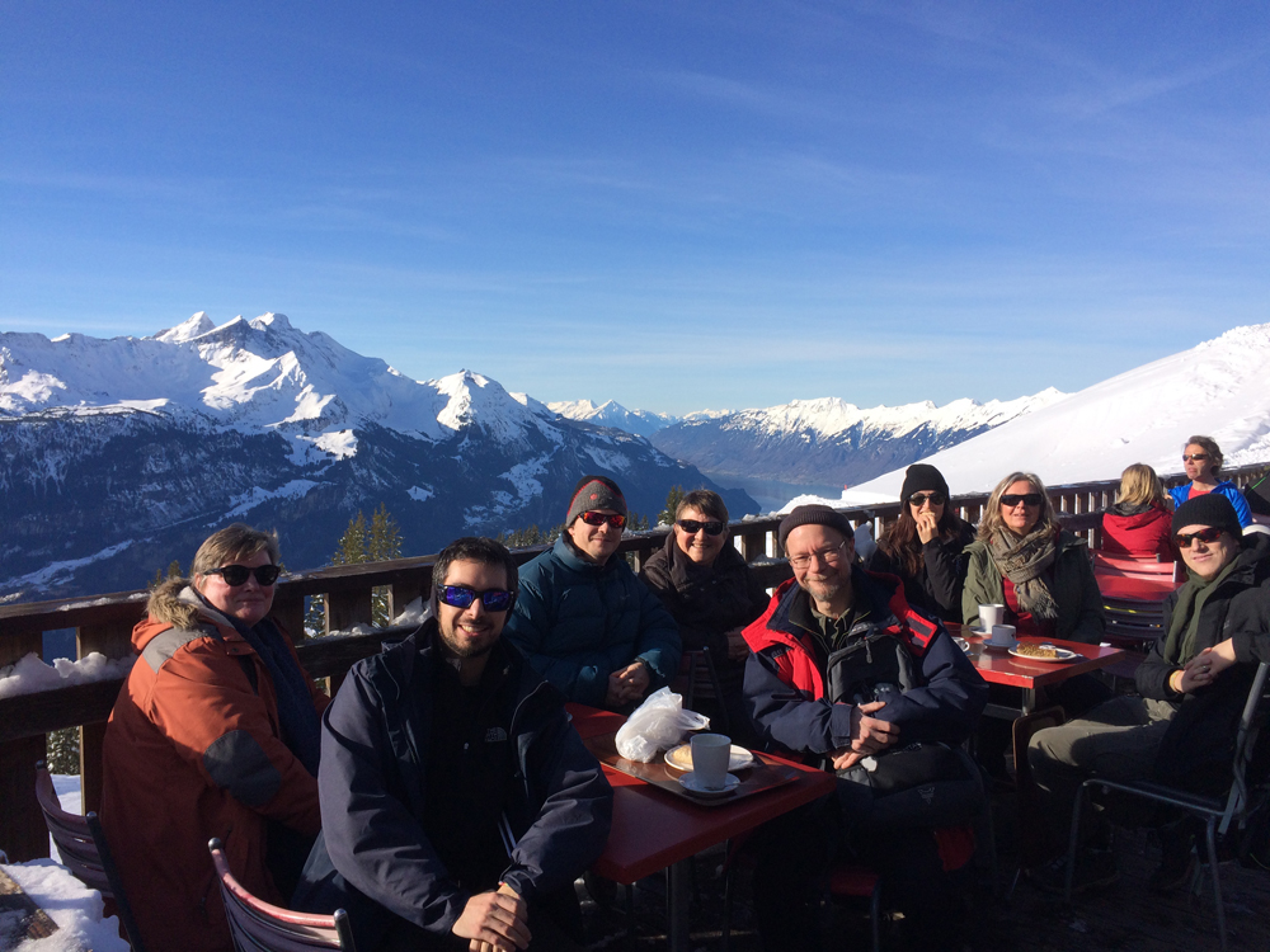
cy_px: 476
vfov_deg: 48.2
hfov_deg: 61.7
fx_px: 1064
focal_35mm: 29
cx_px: 635
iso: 32
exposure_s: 1/2283
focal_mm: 4.15
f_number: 2.2
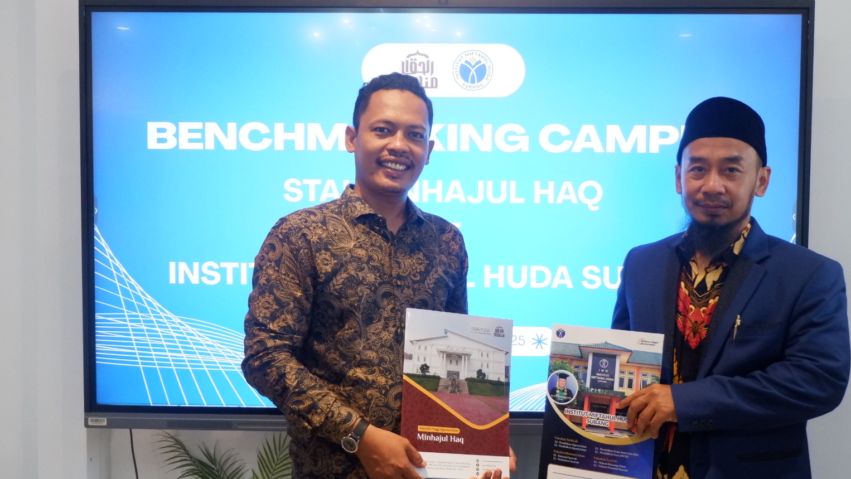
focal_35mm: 39
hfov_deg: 51.5
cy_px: 270
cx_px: 473
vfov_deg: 30.4
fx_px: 880
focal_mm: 21.1
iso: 3200
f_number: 4
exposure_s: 1/80
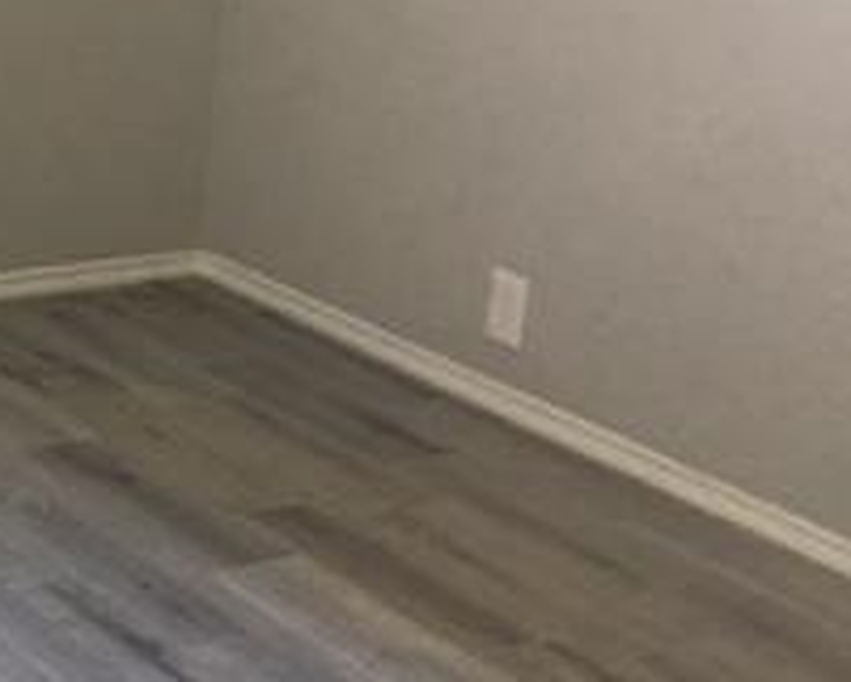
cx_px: -364
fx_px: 2268
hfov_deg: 19.1
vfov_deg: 17.0
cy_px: 148
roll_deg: -1.8
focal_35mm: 90
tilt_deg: -14.6
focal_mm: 4.15
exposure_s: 1/15
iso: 64
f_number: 2.2
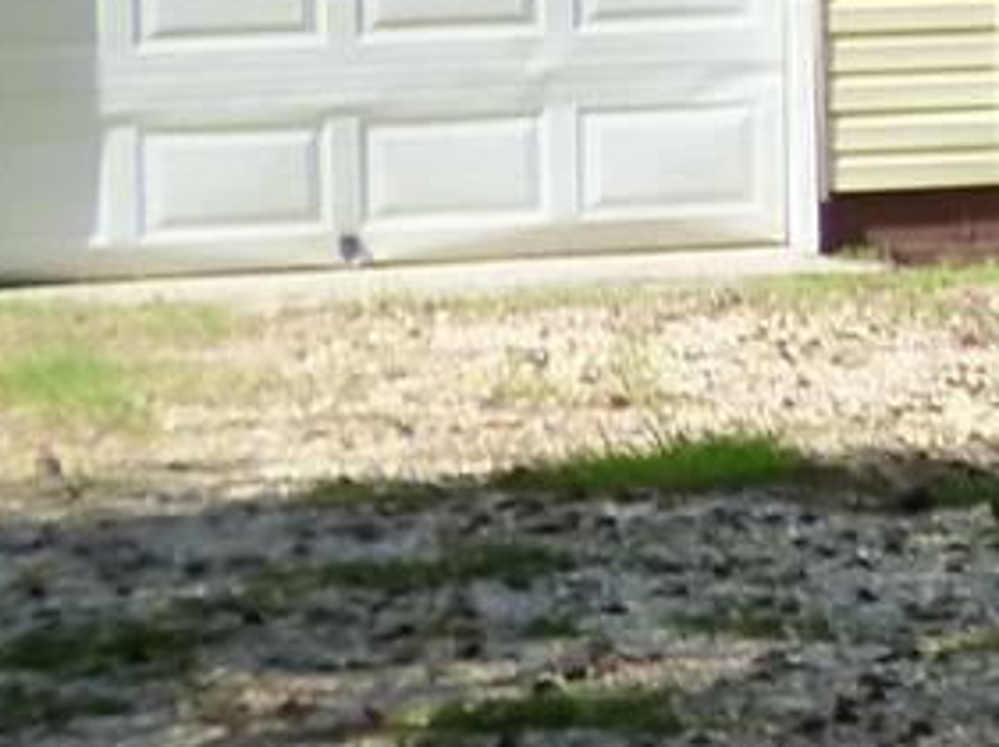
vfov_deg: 6.7
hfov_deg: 7.9
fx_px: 6312
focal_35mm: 219
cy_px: -309
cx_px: 2876
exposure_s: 1/1000
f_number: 3.3
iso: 200
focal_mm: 5.29
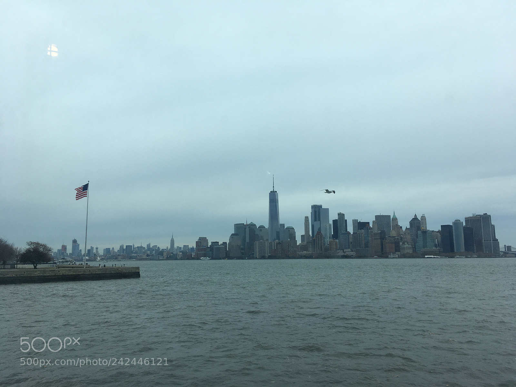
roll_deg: +0.1
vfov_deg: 48.2
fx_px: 432
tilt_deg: +7.9
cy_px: 194
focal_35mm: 29
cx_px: 258
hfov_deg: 61.7
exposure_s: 1/1202
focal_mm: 4.15
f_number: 2.2
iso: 25
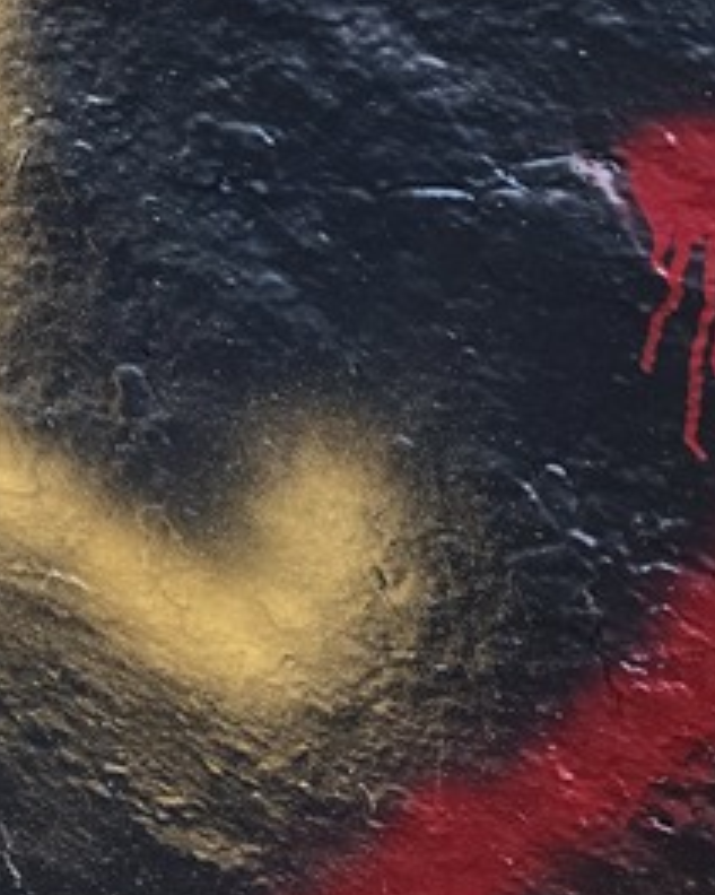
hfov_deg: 16.8
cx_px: -183
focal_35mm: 87
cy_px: -200
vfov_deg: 20.5
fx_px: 2303
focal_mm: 5.4
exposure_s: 1/120
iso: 200
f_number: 1.8
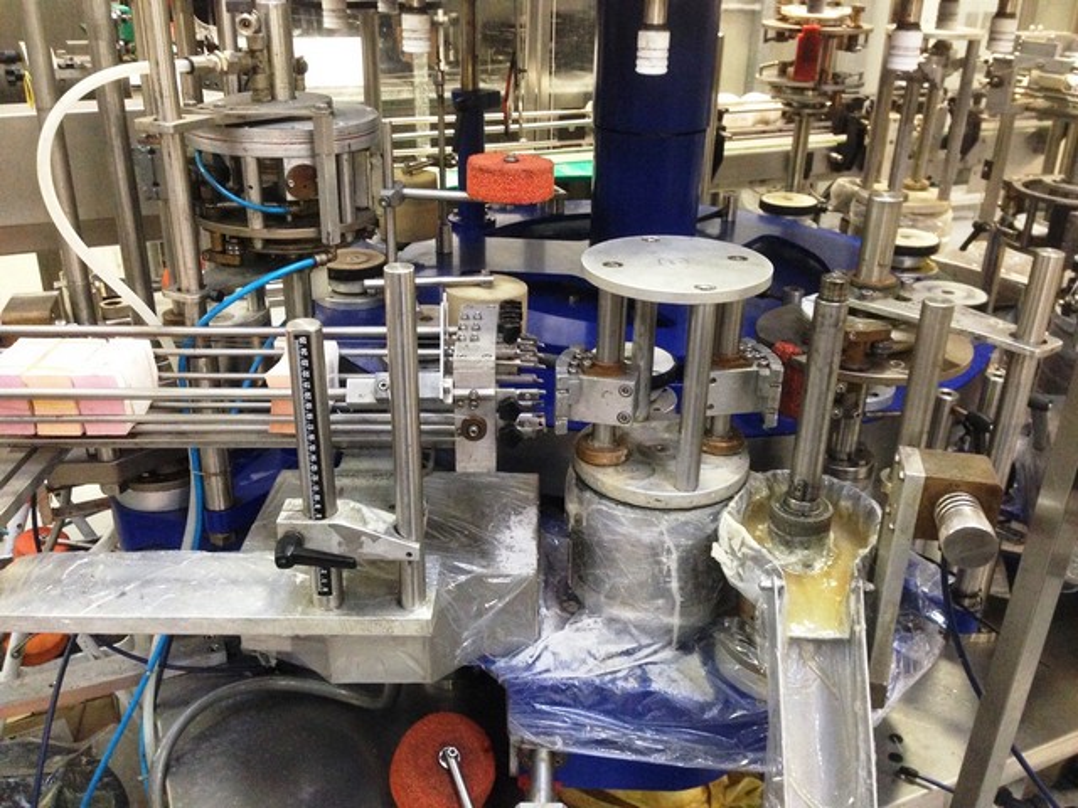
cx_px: 539
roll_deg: -0.2
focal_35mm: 33
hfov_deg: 55.4
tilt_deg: -25.4
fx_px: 1028
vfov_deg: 42.9
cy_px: 404
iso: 320
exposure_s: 1/20
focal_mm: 4.12
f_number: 2.4
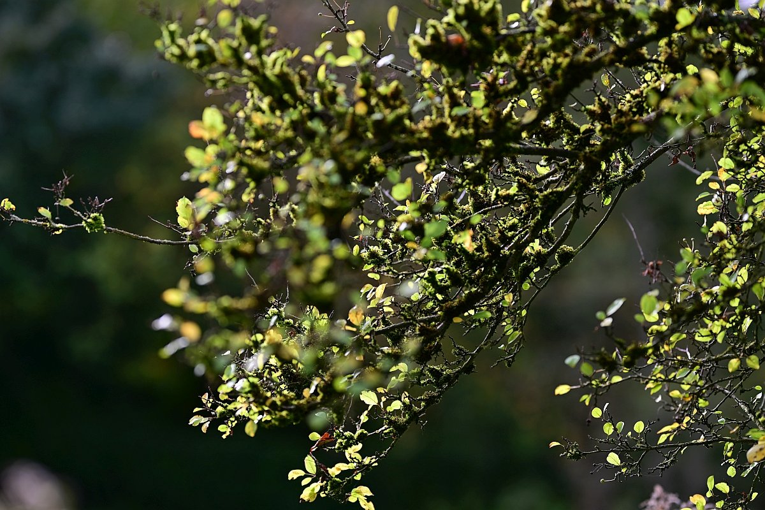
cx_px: 382
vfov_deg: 10.2
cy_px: 255
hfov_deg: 15.2
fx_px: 2869
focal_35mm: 135
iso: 100
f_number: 1.8
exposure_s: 1/1000
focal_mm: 135
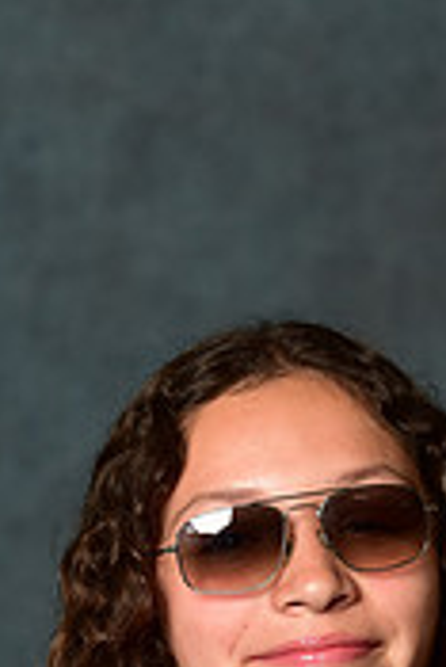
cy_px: 999
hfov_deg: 2.7
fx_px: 9514
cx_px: 360
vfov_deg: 4.0
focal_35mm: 513
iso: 200
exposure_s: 1/200
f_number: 4.5
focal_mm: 155
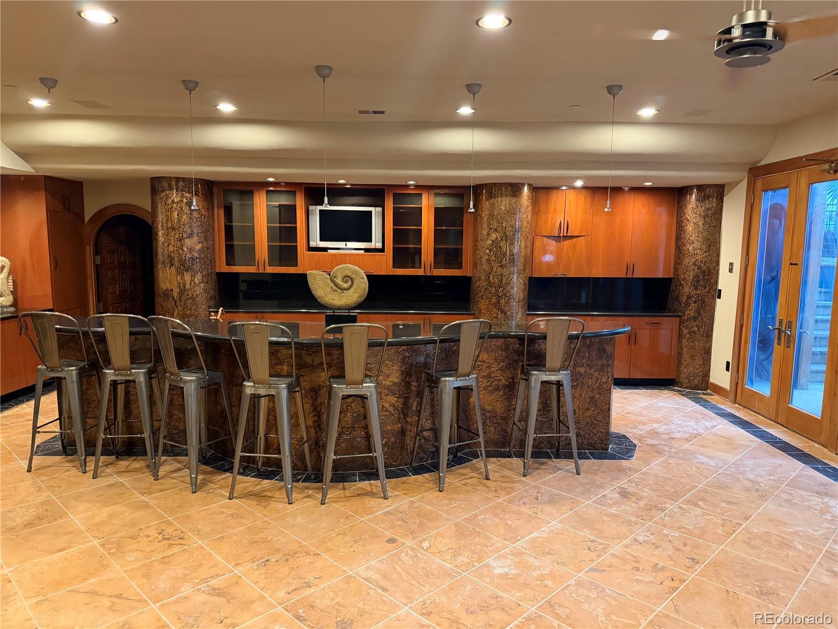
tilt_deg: -6.1
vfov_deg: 56.8
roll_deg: -1.0
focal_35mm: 24
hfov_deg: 71.6
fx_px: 581
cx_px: 419
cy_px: 314
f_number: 1.78
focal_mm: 6.76
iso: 800
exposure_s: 1/60
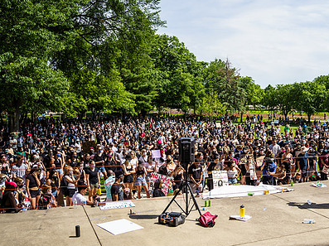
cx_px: 228
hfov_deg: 46.9
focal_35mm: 39
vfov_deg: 36.8
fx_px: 370
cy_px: 127
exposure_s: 1/3200
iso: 200
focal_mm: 24
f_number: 2.8
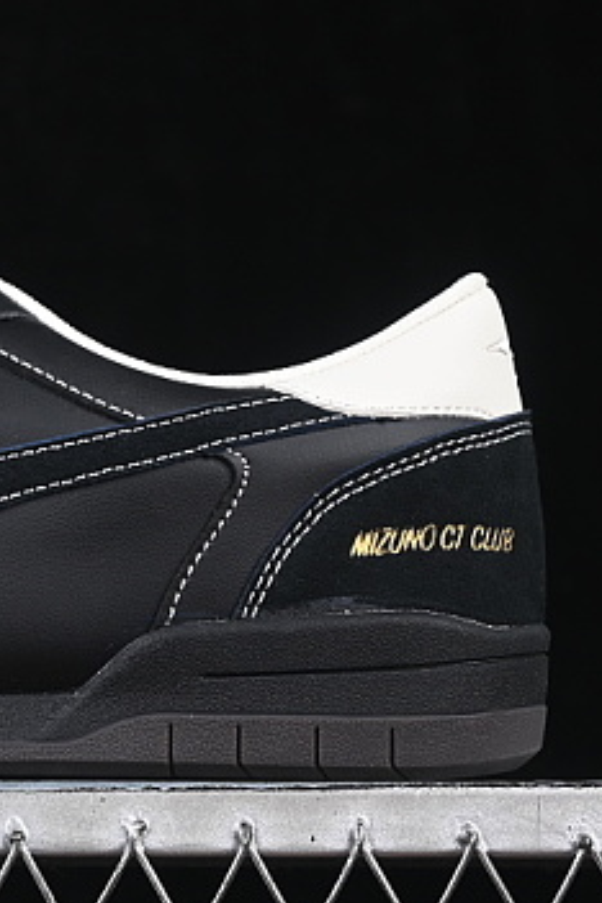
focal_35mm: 171
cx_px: -144
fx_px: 4289
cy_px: 351
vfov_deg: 12.0
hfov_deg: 7.9
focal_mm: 50
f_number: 6.3
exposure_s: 1/60
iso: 160
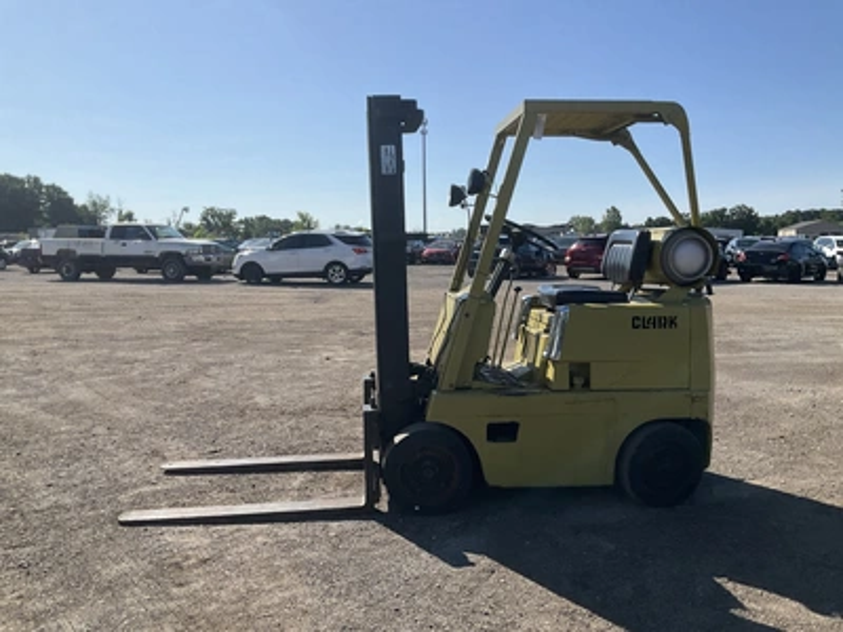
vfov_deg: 48.2
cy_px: 316
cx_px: 422
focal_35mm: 29
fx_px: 706
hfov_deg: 61.7
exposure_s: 1/2427
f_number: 1.8
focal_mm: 3
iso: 25
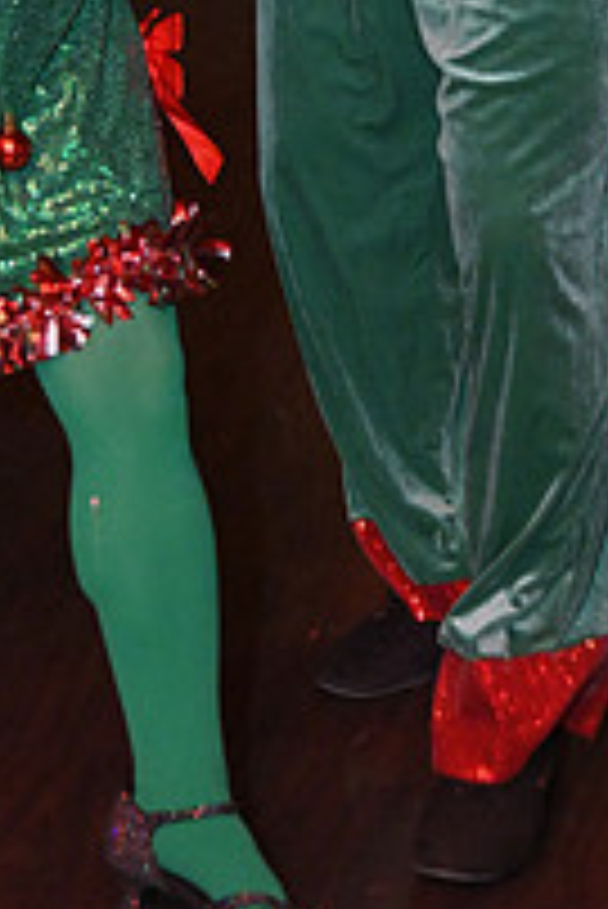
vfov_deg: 13.4
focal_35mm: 149
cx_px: 236
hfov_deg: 9.2
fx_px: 3768
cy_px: -171
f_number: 4
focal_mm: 52
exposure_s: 1/100
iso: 4000
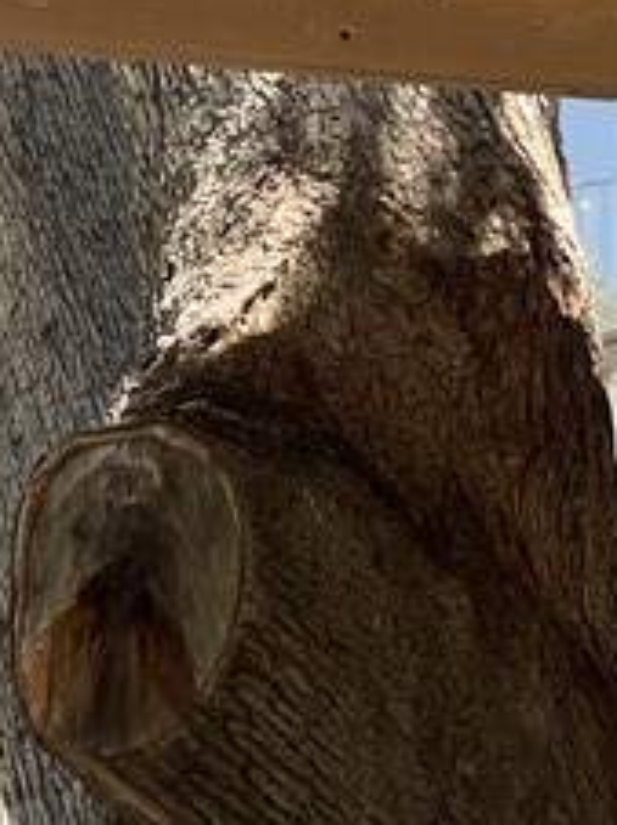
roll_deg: +0.1
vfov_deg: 16.4
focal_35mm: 118
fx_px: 2810
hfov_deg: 12.1
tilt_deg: +2.9
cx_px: -245
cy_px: 799
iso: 50
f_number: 1.6
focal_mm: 4.2
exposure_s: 1/121
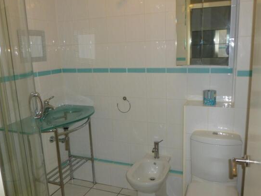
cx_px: 136
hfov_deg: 59.9
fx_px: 226
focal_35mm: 30
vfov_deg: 46.8
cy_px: 101
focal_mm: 5
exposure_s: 1/60
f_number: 3.3
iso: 125
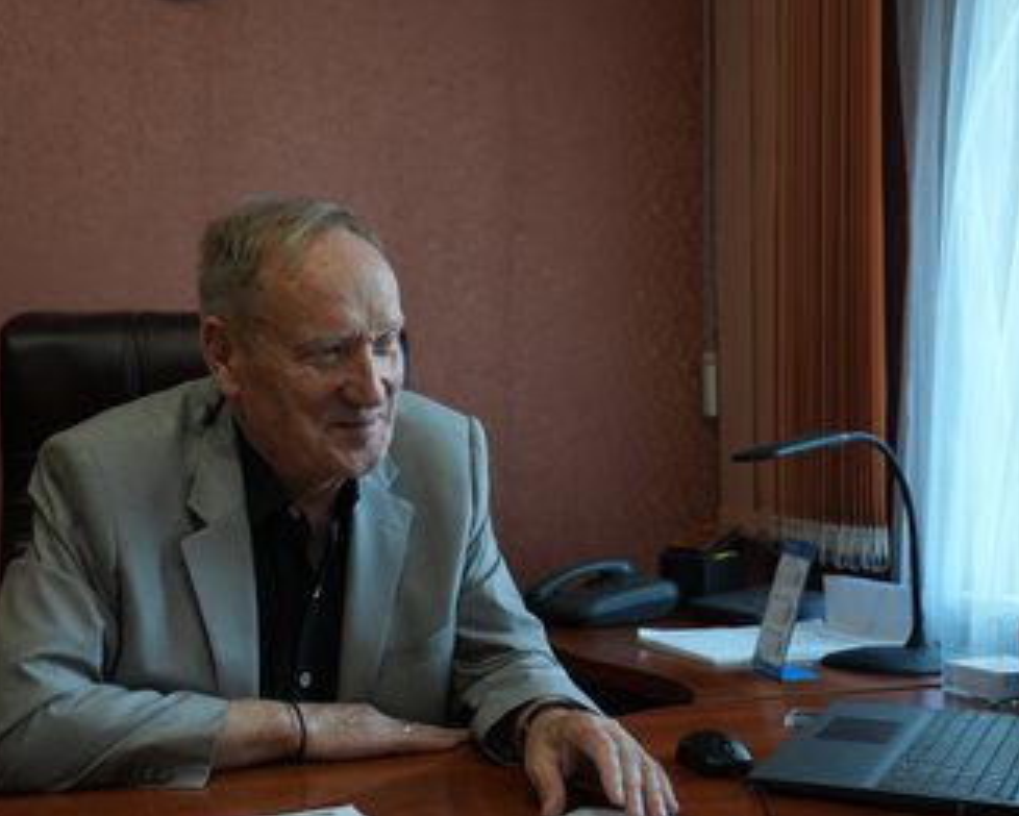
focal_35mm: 53
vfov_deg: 28.6
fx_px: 1599
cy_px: 408
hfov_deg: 35.3
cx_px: 503
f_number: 4.5
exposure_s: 1/100
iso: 800
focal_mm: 46
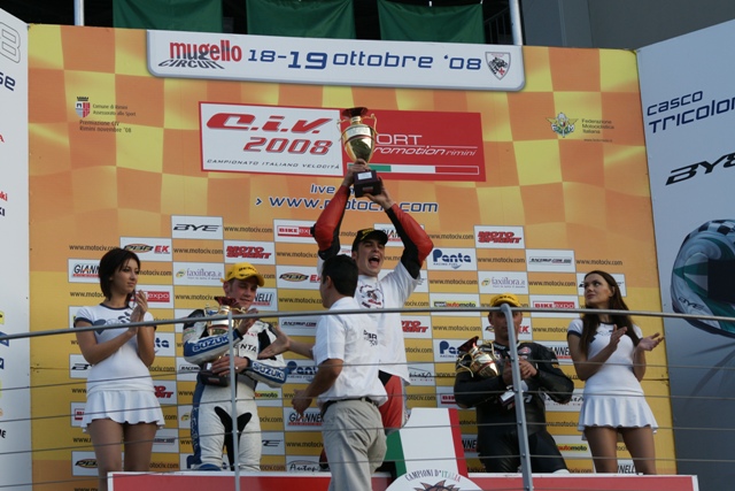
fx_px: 2450
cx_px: 368
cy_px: 246
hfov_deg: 17.1
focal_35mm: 120
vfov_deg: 11.4
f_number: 5
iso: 200
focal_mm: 80
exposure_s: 1/500
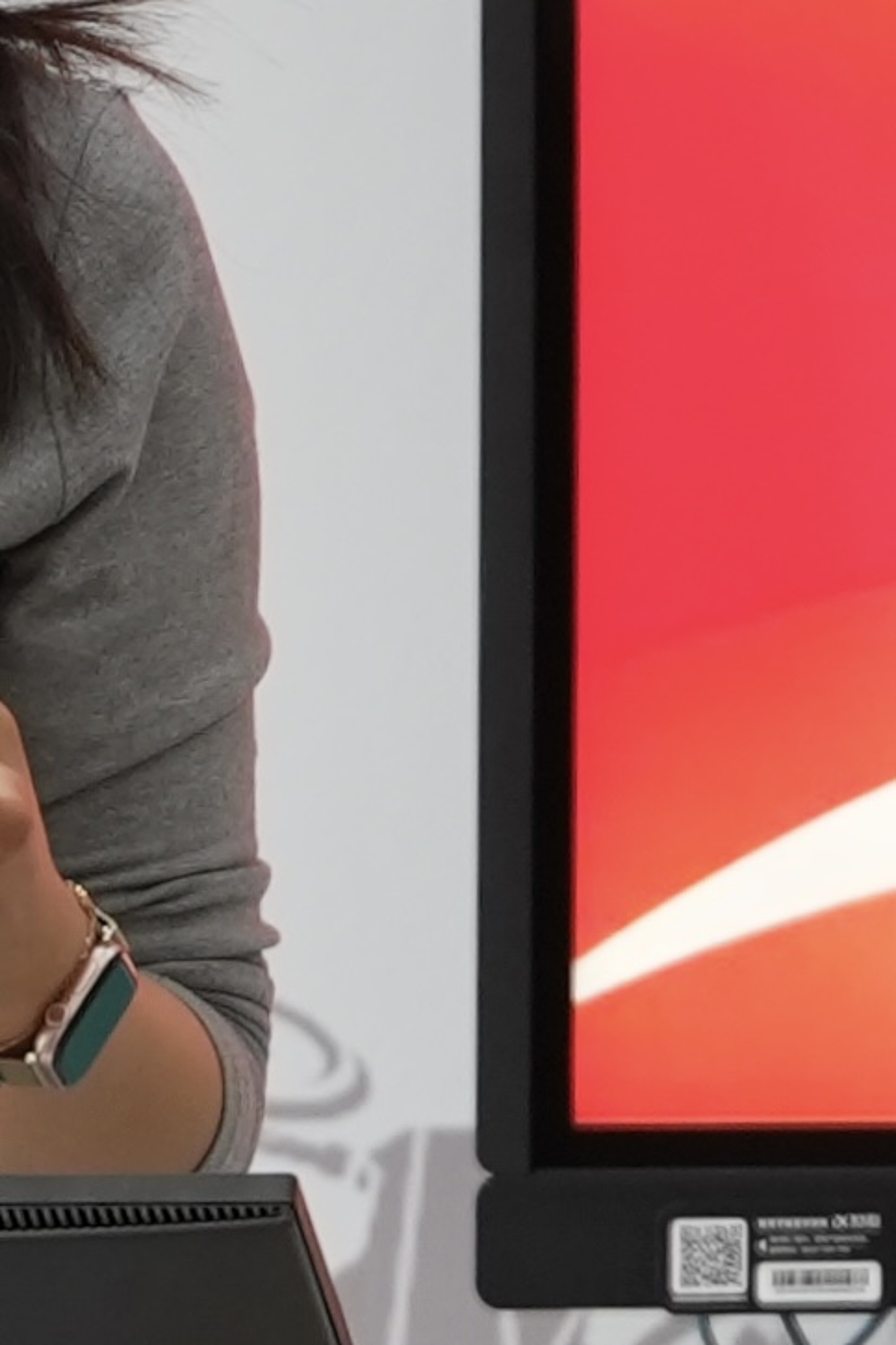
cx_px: 2958
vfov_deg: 3.2
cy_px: -405
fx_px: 24090
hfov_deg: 2.1
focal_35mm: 645
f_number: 2.8
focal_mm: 70
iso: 320
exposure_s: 1/80
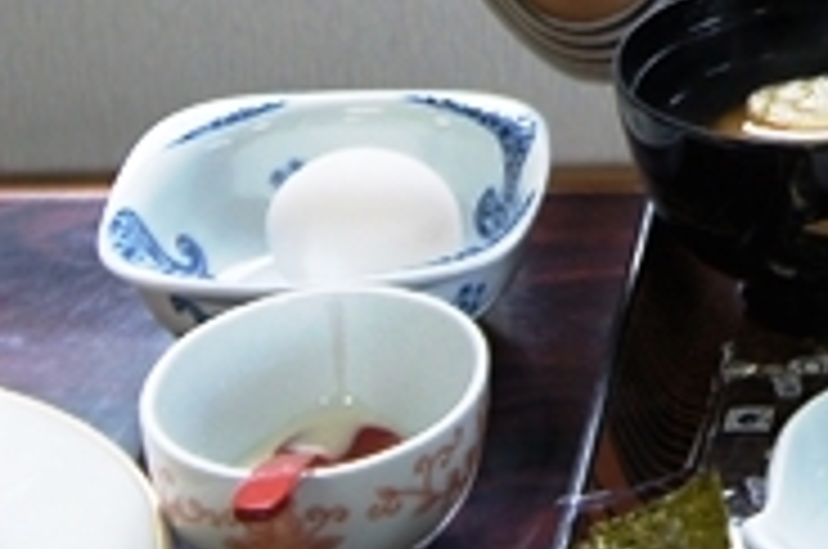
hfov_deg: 10.9
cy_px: -562
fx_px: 4202
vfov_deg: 7.2
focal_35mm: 183
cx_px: 1215
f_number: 4
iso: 800
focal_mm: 28
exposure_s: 1/160
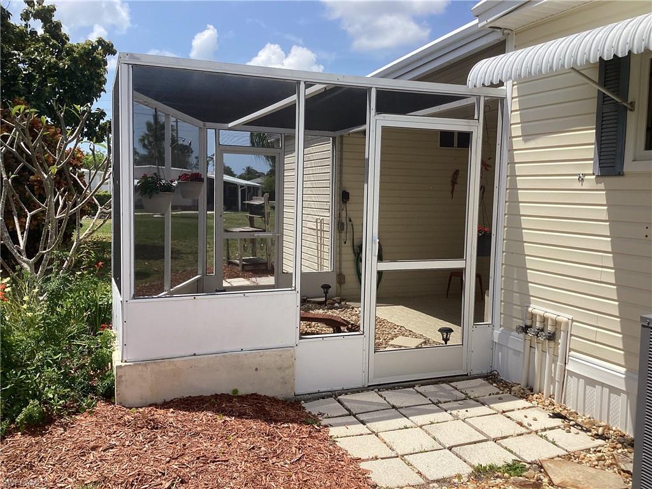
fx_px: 584
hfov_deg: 58.4
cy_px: 244
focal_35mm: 31
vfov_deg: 45.4
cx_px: 326
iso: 25
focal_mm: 3.3
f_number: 2.4
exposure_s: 1/1733
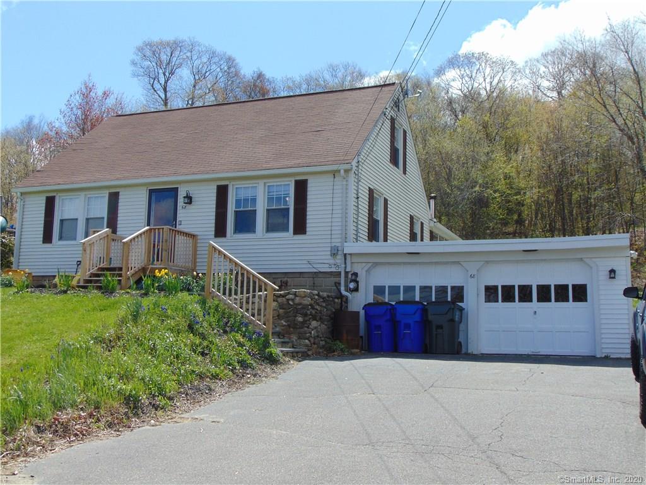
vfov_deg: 36.8
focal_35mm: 39
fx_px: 728
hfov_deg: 47.9
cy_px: 242
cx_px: 323
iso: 80
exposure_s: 1/200
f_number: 8.5
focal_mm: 6.9
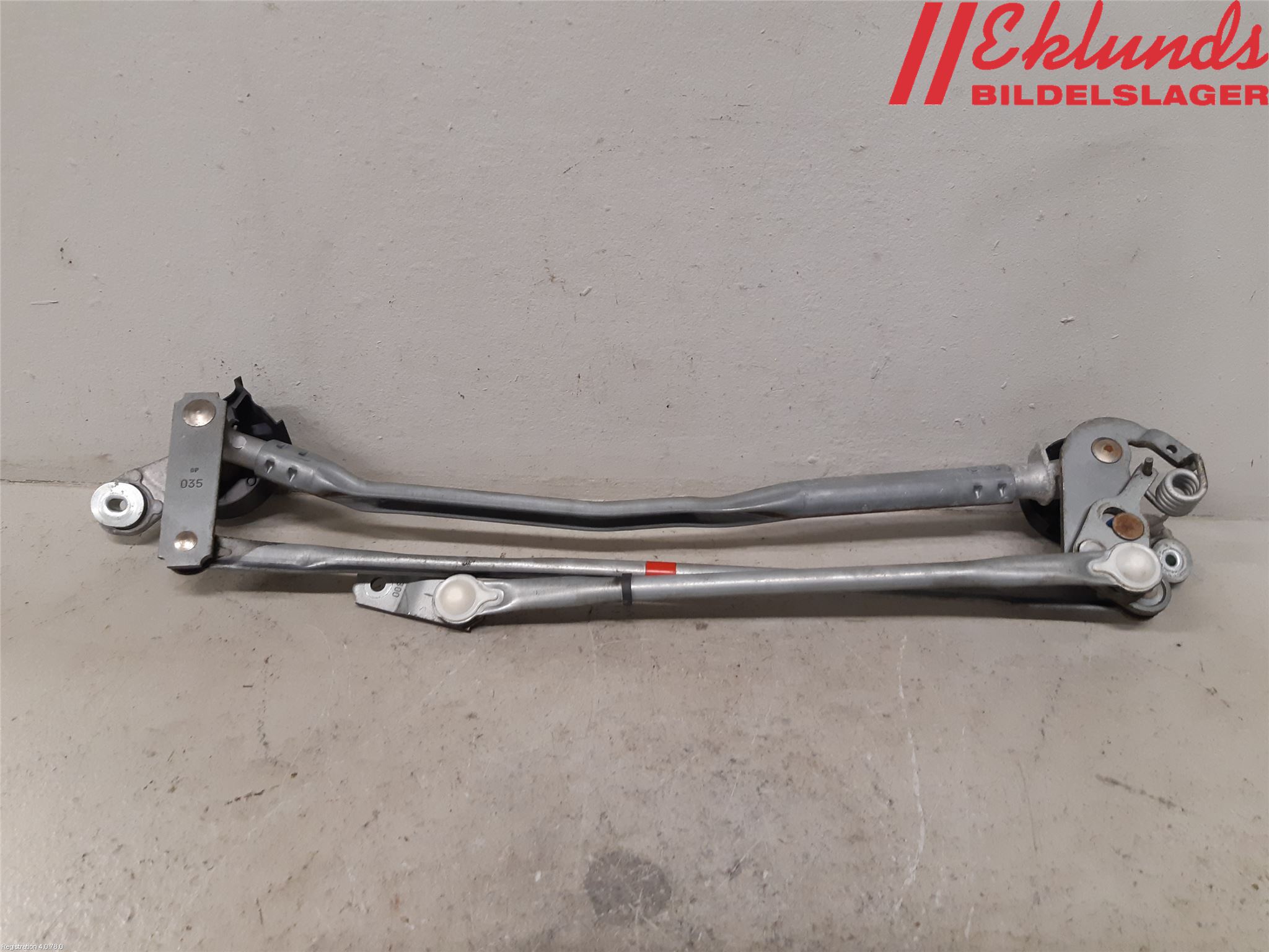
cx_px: 634
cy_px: 476
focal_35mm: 26
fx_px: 953
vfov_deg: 53.1
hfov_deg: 67.3
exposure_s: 1/50
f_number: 1.7
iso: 160
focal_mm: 3.93
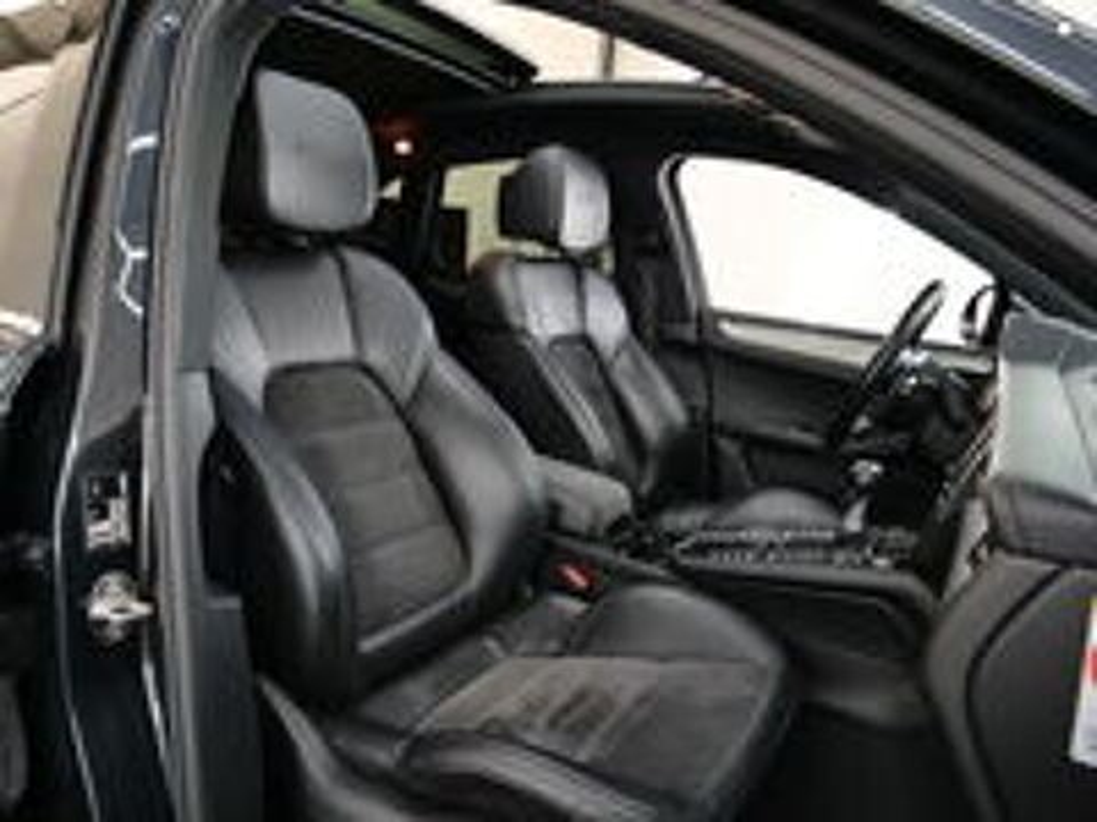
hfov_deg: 71.6
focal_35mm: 24
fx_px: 761
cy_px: 411
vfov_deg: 56.8
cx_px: 548
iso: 1250
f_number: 3.3
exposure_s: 1/60
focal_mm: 12
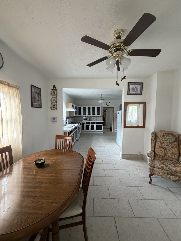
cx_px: 90
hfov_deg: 85.7
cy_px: 120
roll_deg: -0.4
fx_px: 98
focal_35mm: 14
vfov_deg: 102.1
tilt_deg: -1.7
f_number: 2.2
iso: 320
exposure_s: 1/60
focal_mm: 2.22
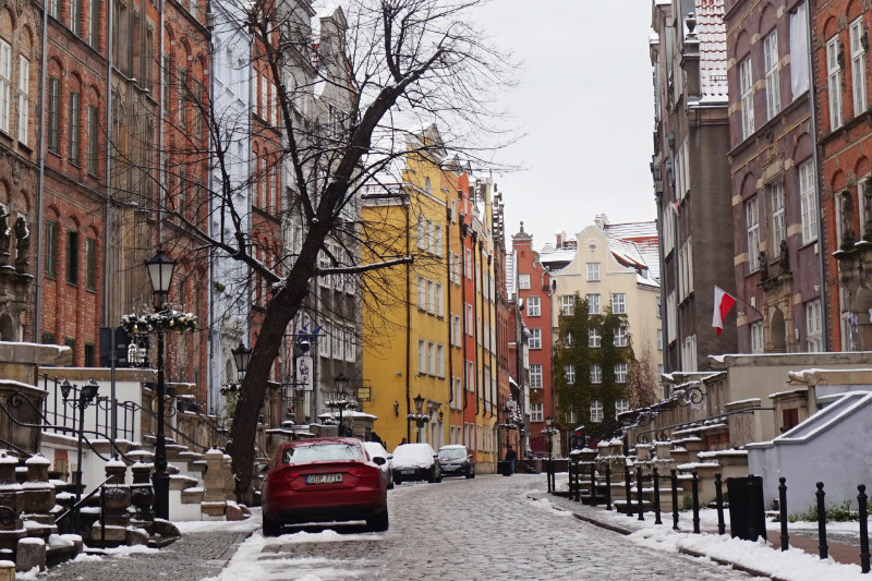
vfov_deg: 33.0
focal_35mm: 40
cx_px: 436
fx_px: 981
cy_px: 290
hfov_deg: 47.9
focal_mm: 27
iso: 100
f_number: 8
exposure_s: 1/60
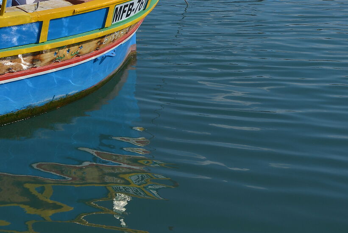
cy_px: -41
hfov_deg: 22.6
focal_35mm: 76
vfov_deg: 17.2
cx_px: -149
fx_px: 735
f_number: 13
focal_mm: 26
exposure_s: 1/400
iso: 200
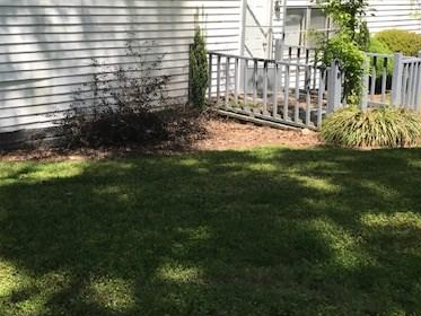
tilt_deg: -6.4
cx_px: 144
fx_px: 584
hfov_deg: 39.2
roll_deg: -2.1
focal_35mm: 48
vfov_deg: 29.7
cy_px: 68
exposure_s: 1/1312
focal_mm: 3.99
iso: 20
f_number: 1.8
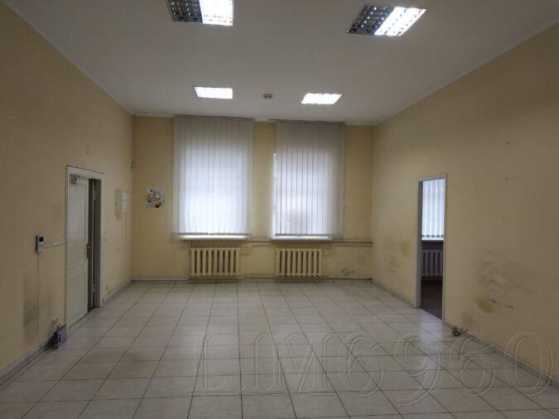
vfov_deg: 56.8
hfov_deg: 71.6
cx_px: 280
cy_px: 210
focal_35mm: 24
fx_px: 387
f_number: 1.9
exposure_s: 1/100
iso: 200
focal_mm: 3.94
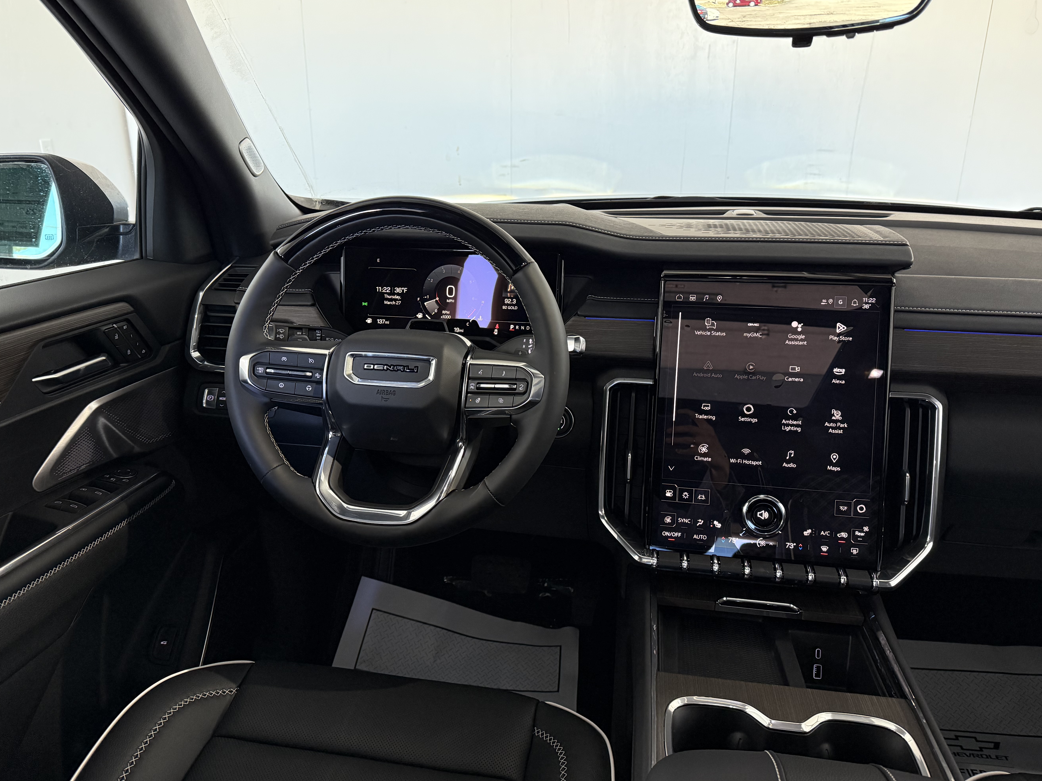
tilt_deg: -18.5
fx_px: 783
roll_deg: +0.7
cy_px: 388
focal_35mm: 26
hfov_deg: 67.3
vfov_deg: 53.1
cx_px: 508
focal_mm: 6.76
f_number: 1.78
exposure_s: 1/60
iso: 400
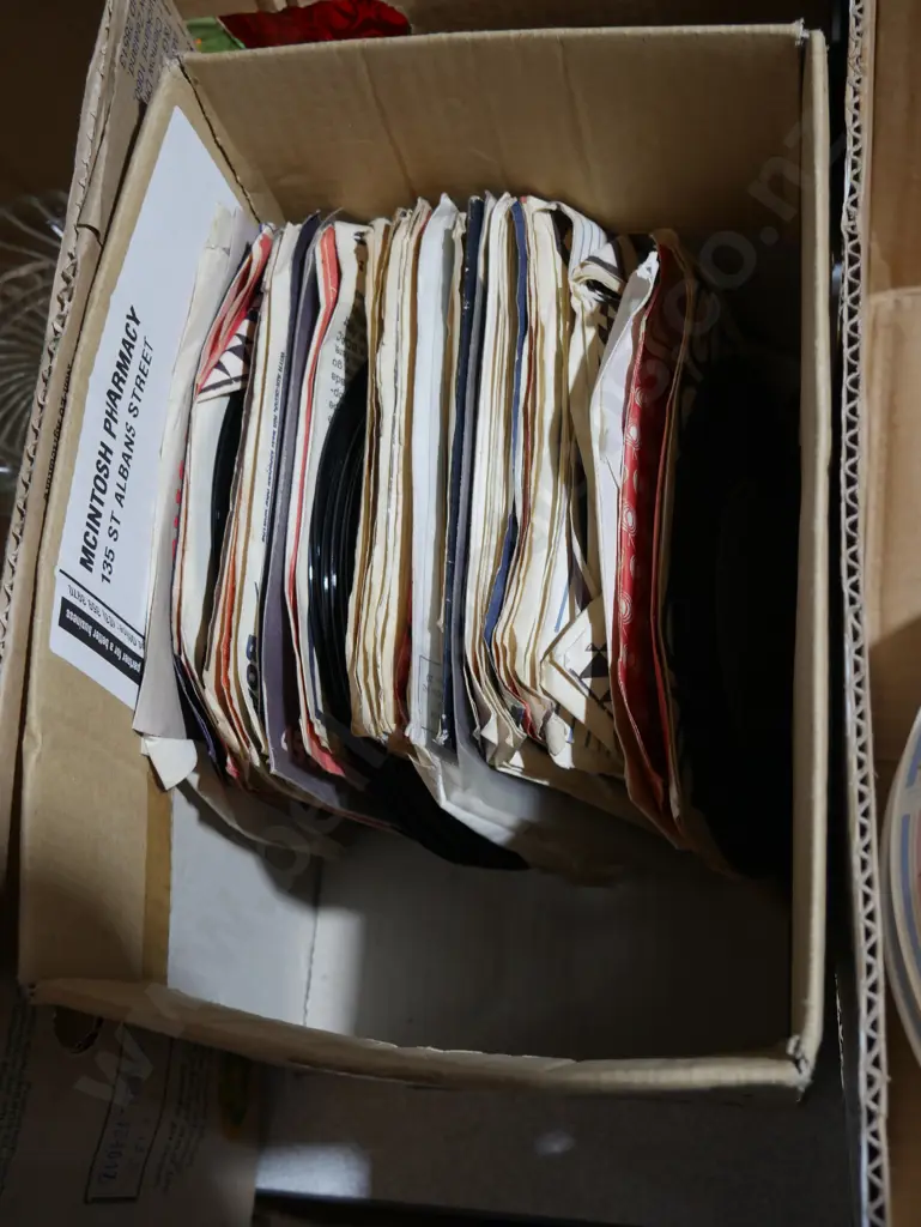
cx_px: 460
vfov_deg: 42.9
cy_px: 614
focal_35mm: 44
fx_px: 1560
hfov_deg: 32.9
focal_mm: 22
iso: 500
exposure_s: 1/60
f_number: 4.7
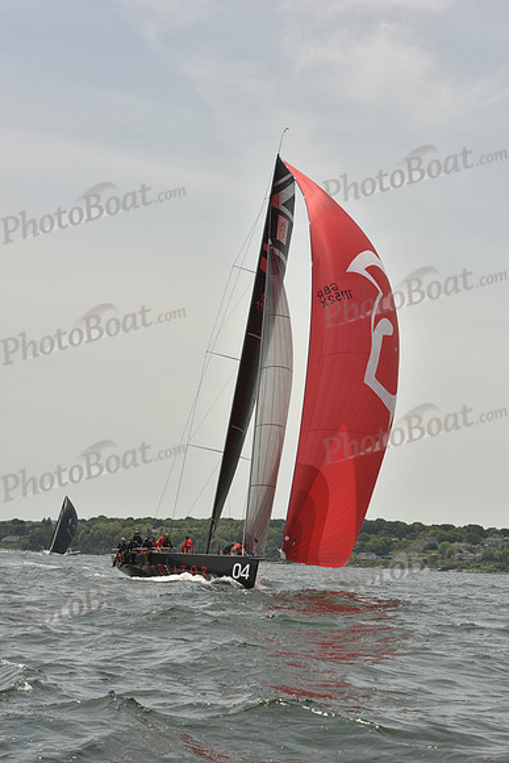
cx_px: 254
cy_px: 382
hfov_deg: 19.5
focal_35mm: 70
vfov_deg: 28.8
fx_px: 1484
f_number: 13
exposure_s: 1/1000
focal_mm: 70
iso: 400
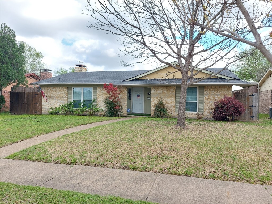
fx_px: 189
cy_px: 102
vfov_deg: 56.8
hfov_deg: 71.6
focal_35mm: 24
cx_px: 136
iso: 40
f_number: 1.8
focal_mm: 5.23
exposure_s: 1/187
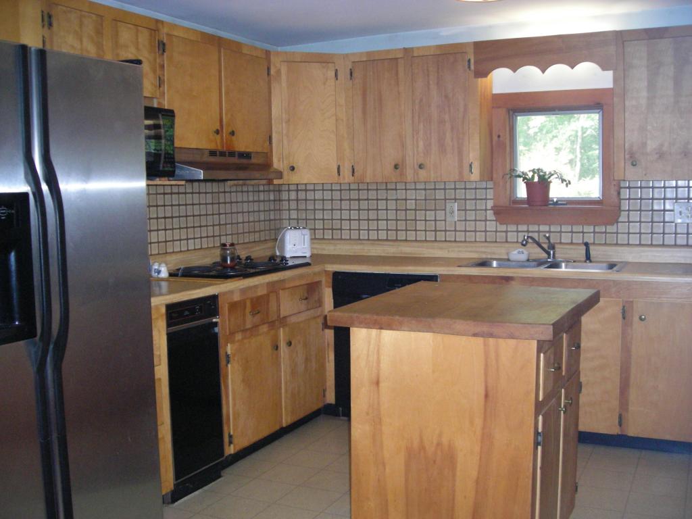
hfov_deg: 49.0
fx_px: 760
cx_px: 346
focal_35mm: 38
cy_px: 260
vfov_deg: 37.7
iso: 283
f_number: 3.2
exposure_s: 1/60
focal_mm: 6.3
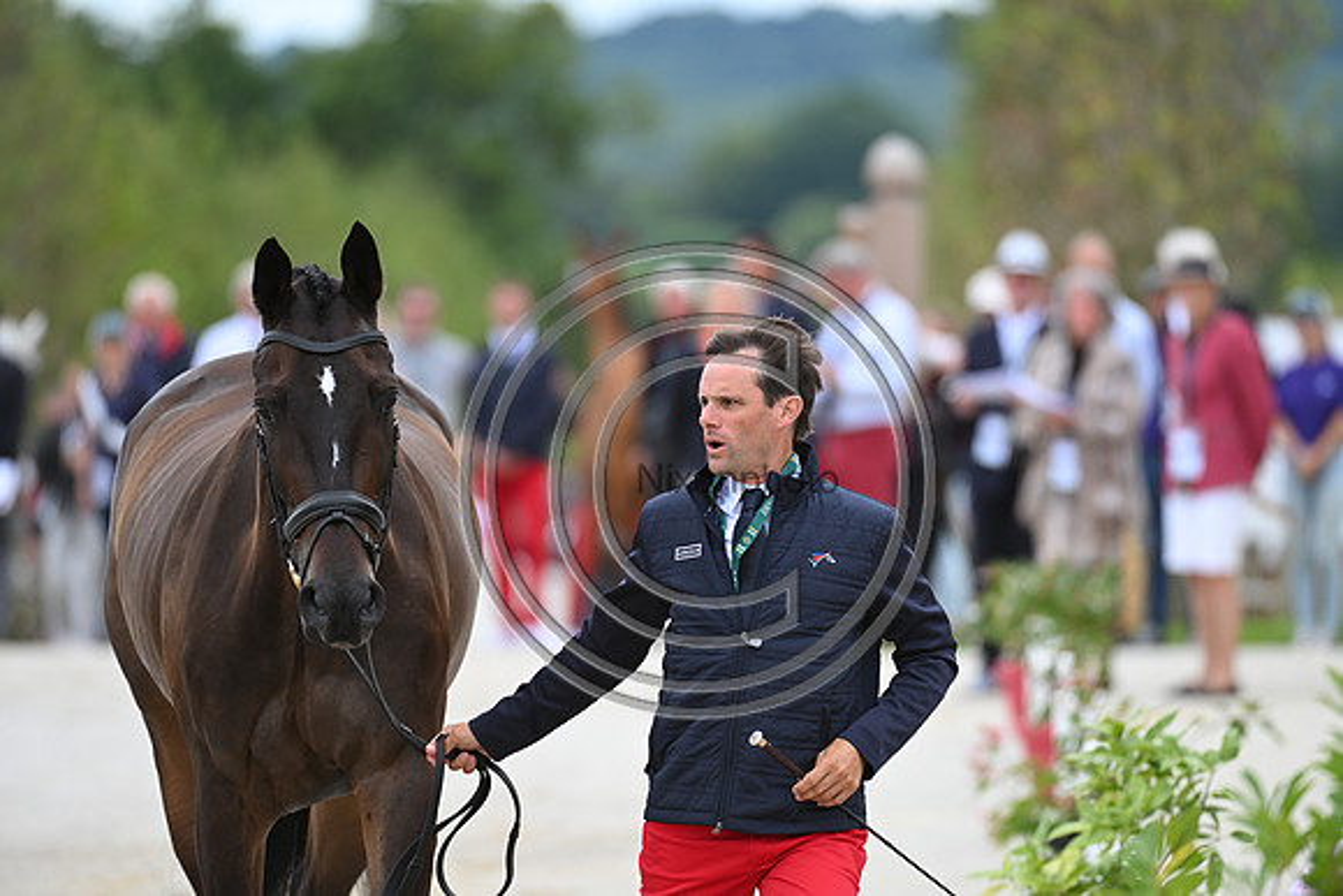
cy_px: 448
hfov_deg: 5.2
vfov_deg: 3.4
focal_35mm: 400
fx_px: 14925
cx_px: 672
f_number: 5.6
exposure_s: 1/1600
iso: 800
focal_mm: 400
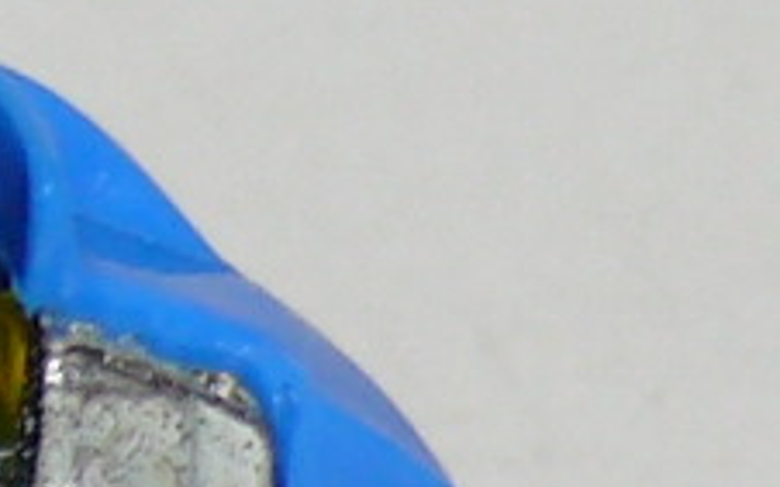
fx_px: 16445
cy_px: 950
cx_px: -1519
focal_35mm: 774
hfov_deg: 2.7
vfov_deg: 1.7
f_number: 4
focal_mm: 13.5
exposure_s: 1/30
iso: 100
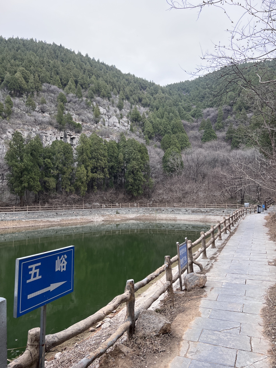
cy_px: 184
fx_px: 276
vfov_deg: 67.3
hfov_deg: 53.1
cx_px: 138
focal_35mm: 26
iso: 50
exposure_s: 1/808
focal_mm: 5.7
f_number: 1.5
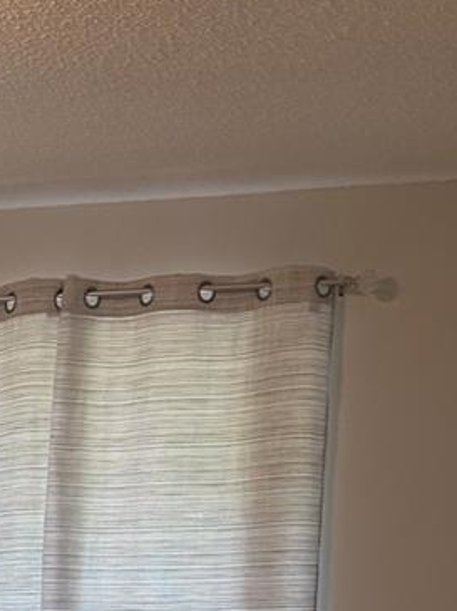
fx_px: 1393
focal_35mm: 79
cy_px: 752
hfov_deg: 17.0
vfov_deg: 22.6
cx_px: -208
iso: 160
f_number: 1.78
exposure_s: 1/60
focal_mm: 6.76
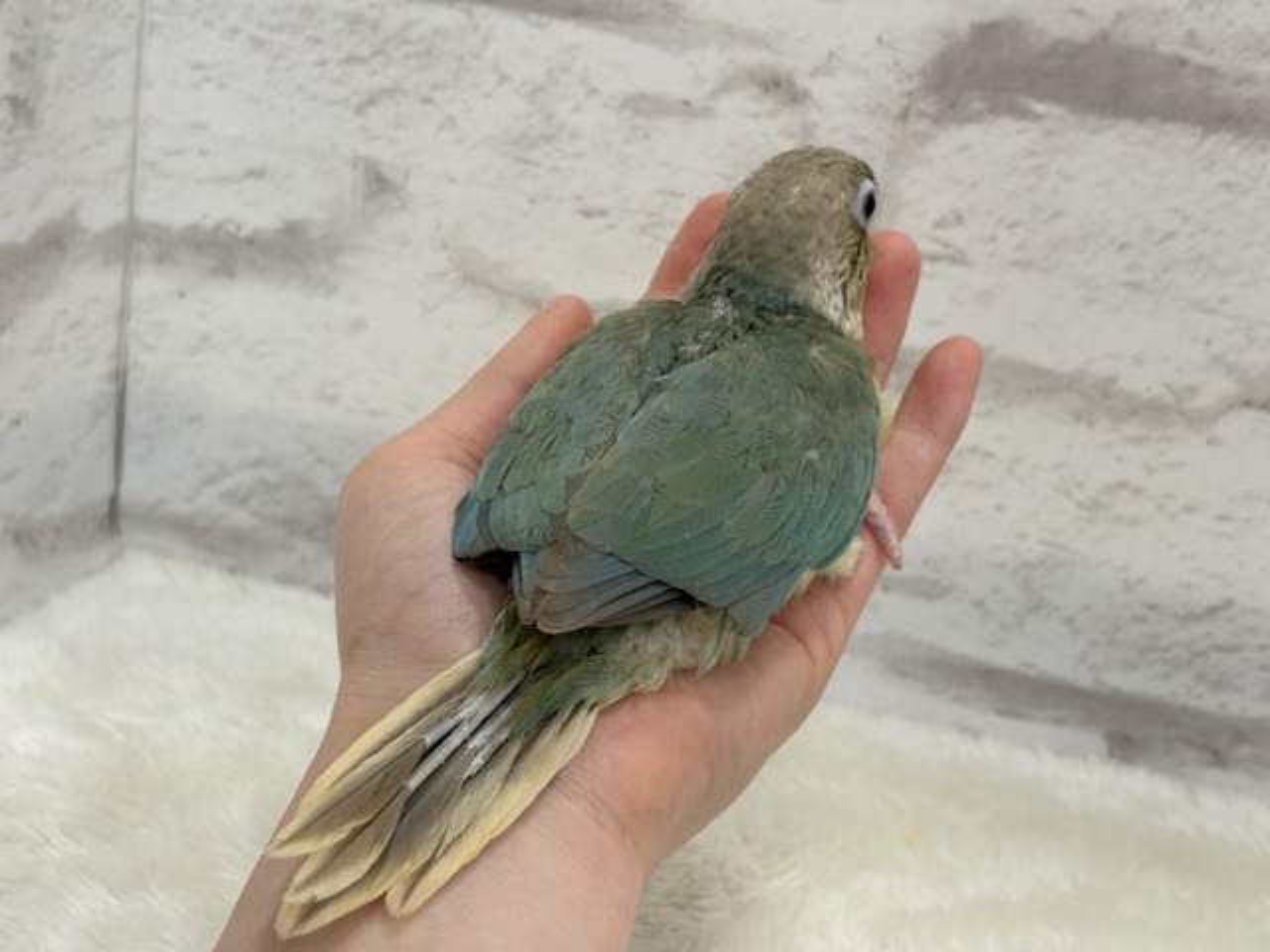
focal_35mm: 52
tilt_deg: -17.8
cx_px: 635
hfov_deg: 36.8
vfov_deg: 28.0
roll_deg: -6.7
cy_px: 476
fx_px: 1908
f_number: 1.6
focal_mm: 5.96
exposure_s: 1/50
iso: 40
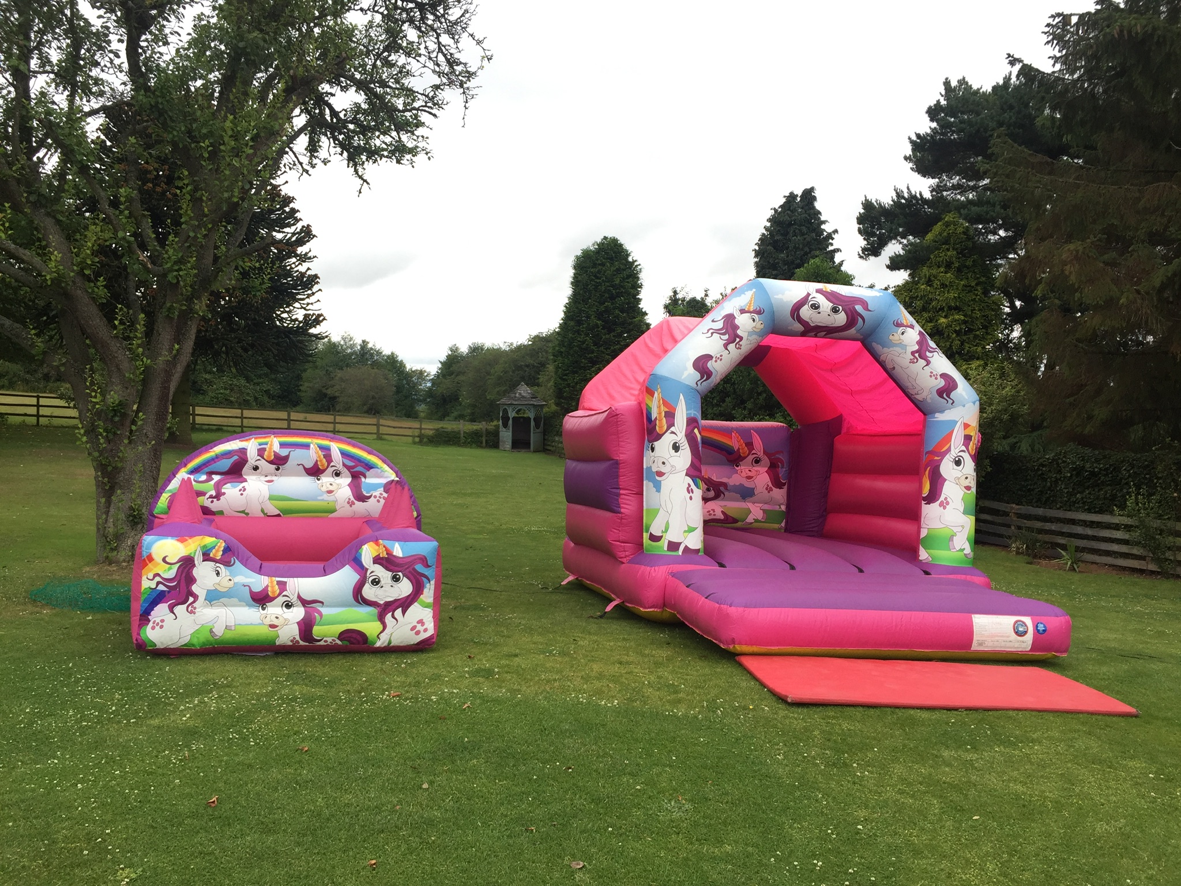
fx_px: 989
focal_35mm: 29
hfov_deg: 61.7
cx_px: 590
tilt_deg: -4.1
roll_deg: -0.4
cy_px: 443
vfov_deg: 48.2
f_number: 2.2
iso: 32
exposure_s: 1/206
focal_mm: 4.15
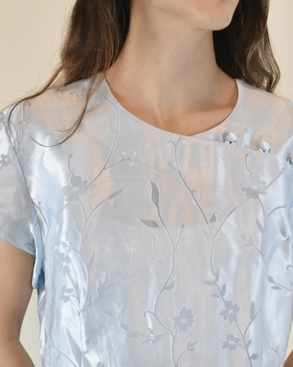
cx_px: 158
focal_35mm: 114
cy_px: 340
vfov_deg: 16.6
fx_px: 1235
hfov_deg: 13.5
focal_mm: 40
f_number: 16
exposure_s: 1/40
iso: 1600
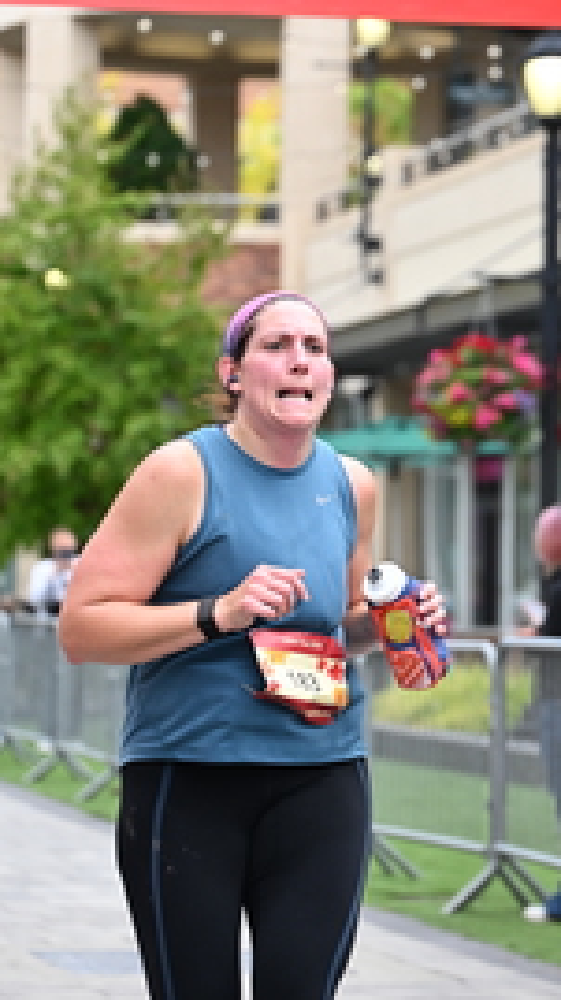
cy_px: 394
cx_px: 444
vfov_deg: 14.3
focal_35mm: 150
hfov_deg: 8.1
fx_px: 3973
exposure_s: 1/2000
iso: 640
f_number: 2.8
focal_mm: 70
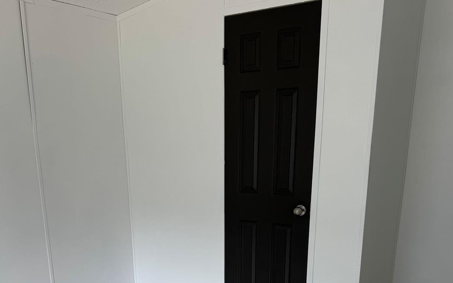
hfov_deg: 52.7
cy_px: 273
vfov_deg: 32.1
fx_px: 457
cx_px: 211
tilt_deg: -17.6
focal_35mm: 37
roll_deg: +0.1
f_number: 1.78
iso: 64
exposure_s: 1/154
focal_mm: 6.76
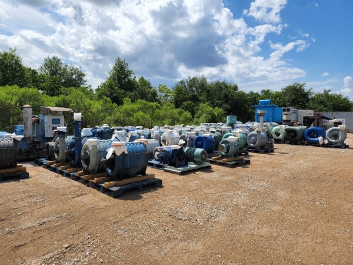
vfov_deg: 58.9
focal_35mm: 23
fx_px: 235
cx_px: 176
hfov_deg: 73.9
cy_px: 132
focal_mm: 6.4
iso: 12
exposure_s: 1/1391
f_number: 1.8
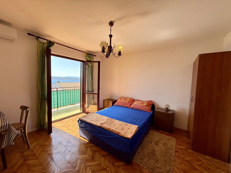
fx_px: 93
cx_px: 116
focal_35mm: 14
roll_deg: -2.1
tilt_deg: -3.0
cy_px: 86
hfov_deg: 102.1
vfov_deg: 85.7
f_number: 2.2
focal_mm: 2.22
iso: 64
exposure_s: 1/475
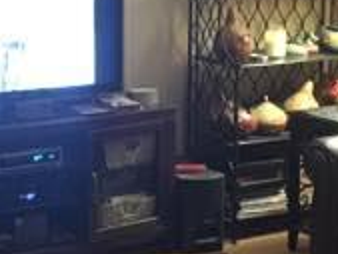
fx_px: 1075
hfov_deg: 17.6
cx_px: 28
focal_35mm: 110
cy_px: 34
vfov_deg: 13.4
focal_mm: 4.15
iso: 320
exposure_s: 1/4
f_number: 2.2
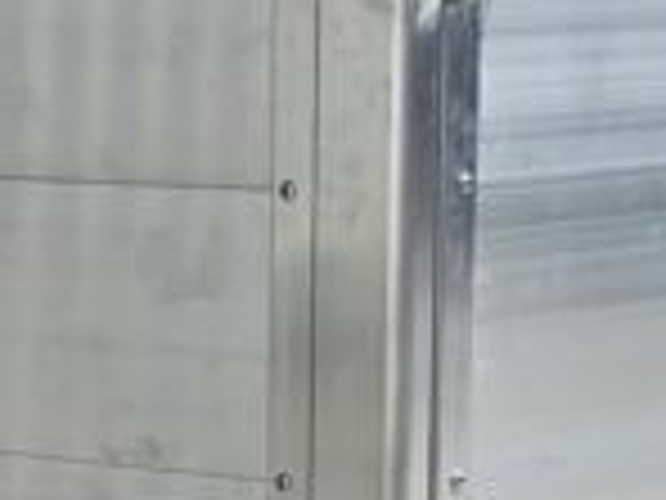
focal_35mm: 124
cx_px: -81
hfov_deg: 15.4
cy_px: 919
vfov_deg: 11.1
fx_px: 2386
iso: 12
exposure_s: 1/1252
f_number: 1.7
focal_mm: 6.3
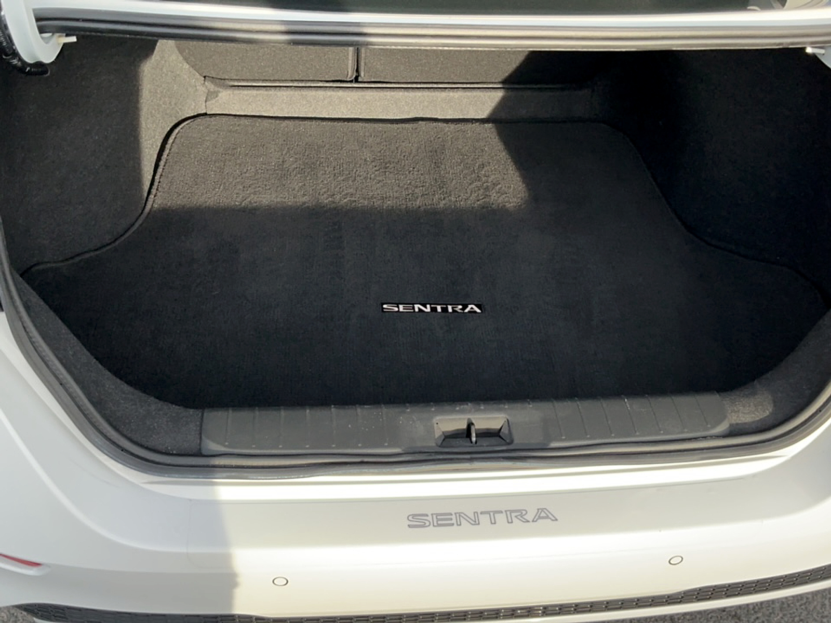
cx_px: 416
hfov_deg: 60.0
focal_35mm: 30
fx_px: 720
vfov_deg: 46.8
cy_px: 312
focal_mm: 3
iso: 25
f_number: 1.8
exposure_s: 1/312
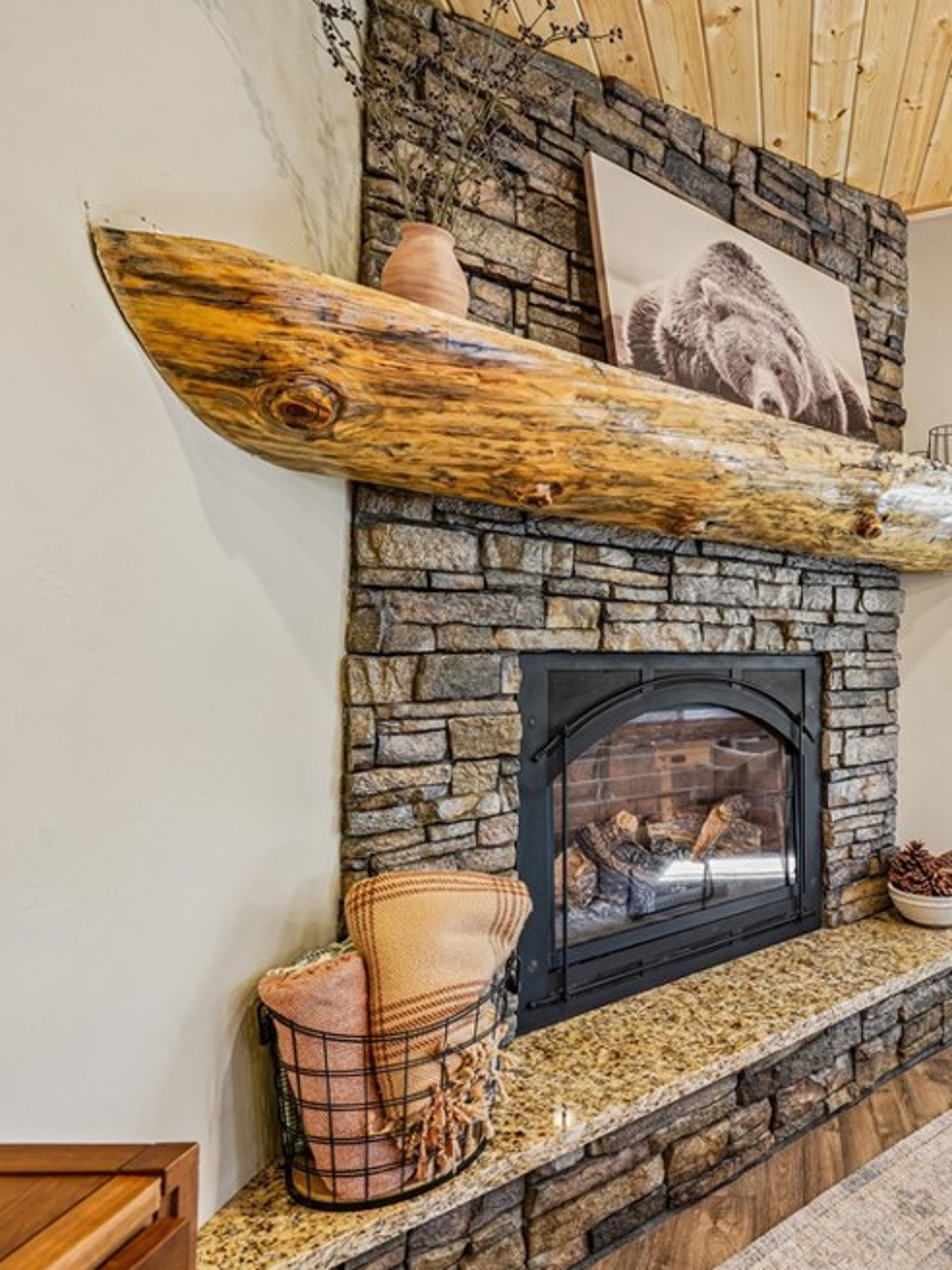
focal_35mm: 21
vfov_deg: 79.0
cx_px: 801
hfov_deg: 57.2
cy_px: 642
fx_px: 770
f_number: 8
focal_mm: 14
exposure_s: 1/6
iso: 400
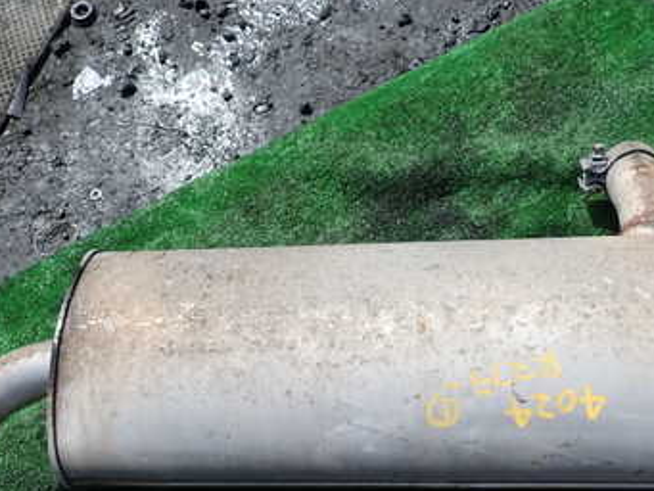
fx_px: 832
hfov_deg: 42.8
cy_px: 334
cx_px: 370
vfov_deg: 32.6
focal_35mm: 44
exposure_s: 1/160
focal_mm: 4.5
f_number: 8
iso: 100
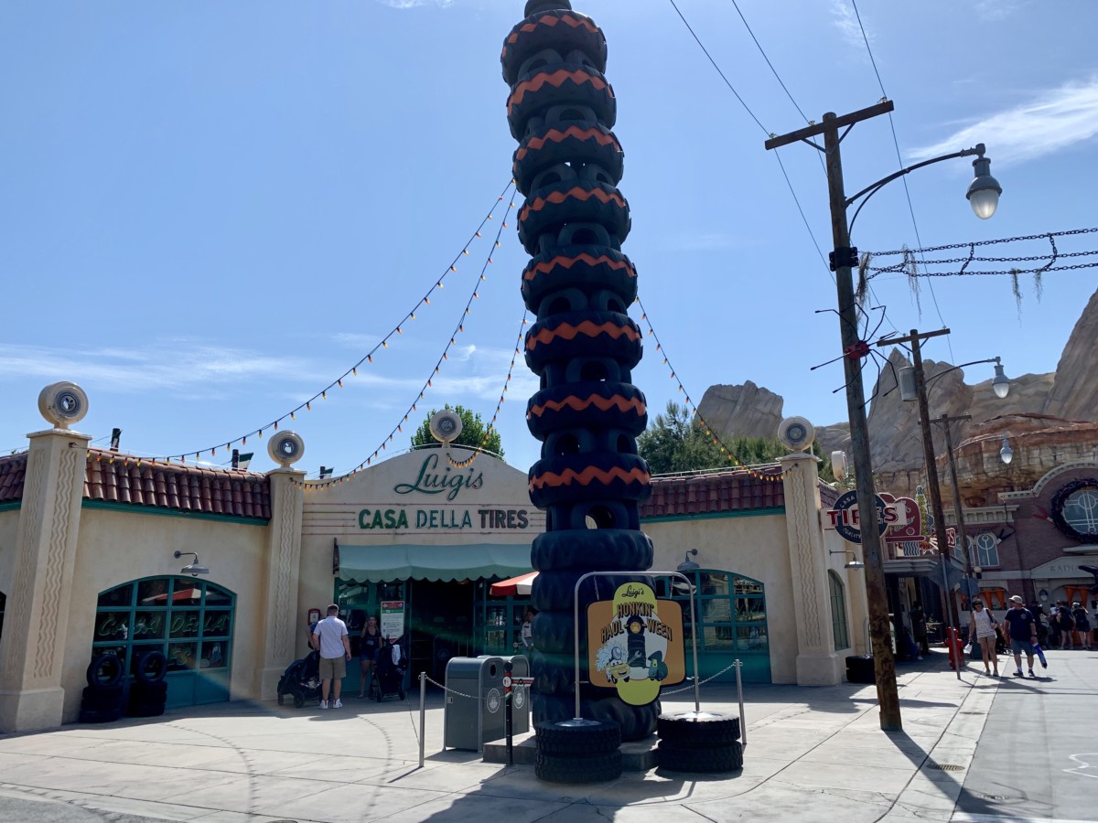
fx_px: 825
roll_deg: +1.4
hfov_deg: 67.3
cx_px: 549
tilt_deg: +13.8
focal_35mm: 26
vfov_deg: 53.1
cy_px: 412
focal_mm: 4.25
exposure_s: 1/3185
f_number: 1.8
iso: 25
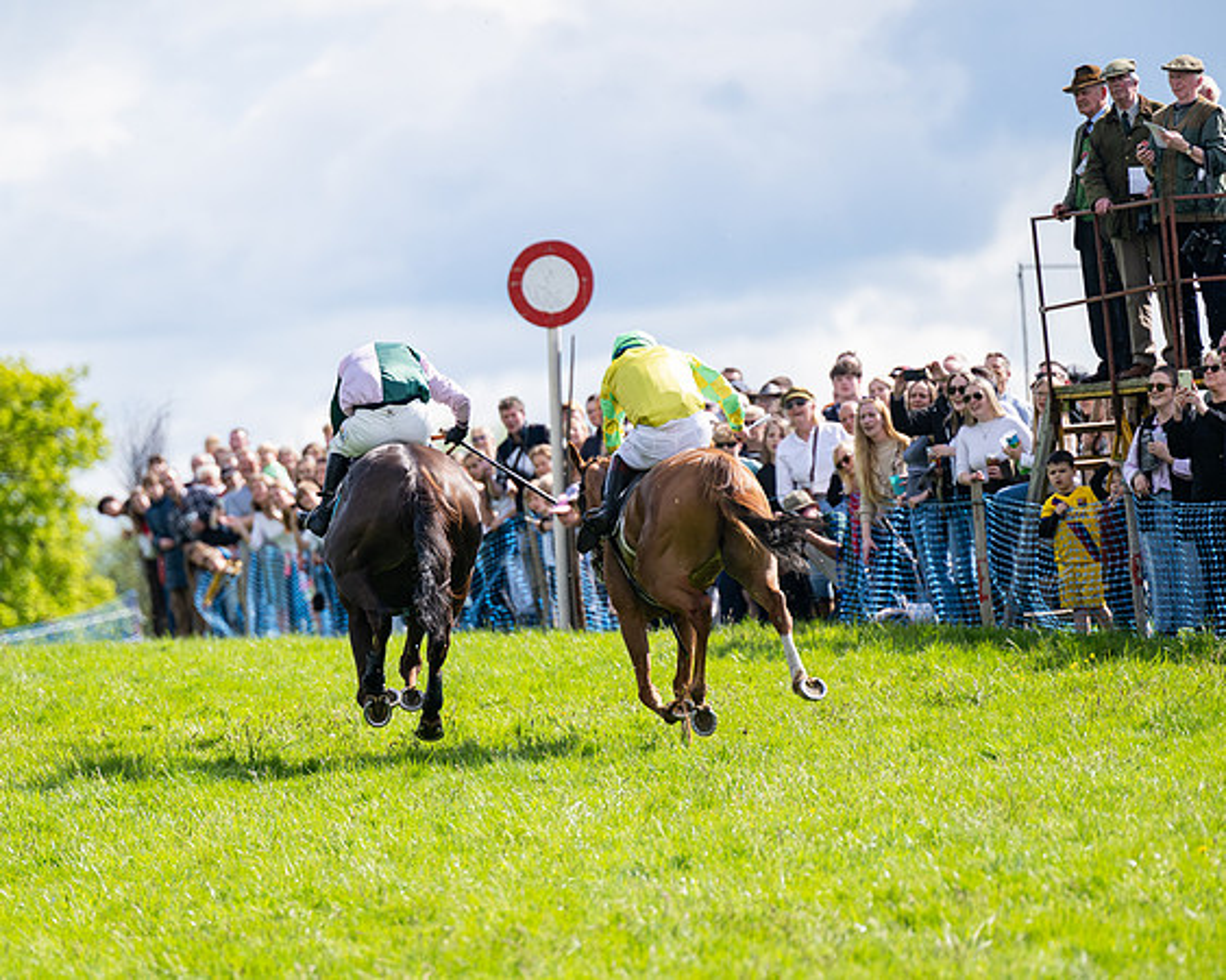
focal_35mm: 355
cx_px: 419
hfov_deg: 5.4
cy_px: 552
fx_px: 12880
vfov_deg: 4.4
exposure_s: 1/1600
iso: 200
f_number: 4
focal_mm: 280
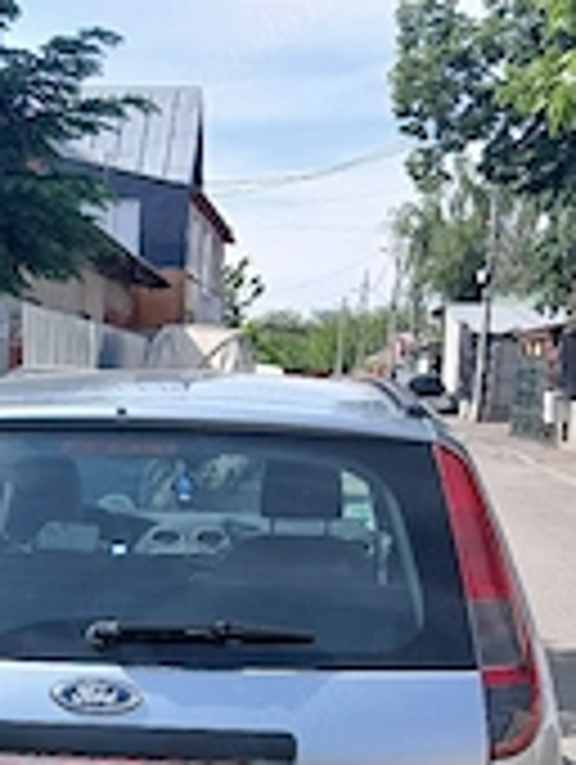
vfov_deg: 29.7
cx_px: 72
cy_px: 747
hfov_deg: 23.5
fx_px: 1350
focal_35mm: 61
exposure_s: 1/400
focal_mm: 3.98
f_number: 1.8
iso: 20
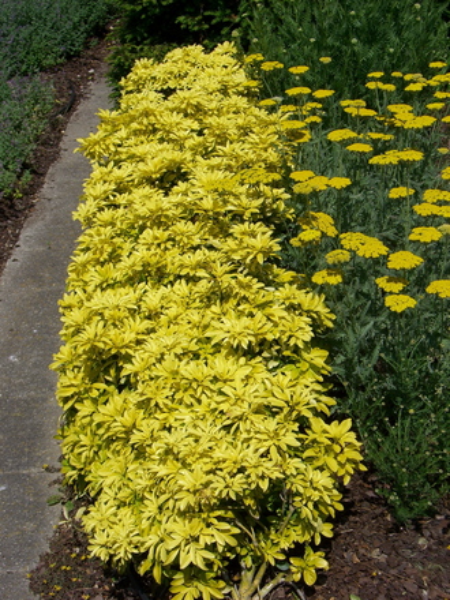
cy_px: 300
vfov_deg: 29.4
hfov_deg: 22.3
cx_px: 225
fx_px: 1144
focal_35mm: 66
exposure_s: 1/800
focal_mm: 10.7
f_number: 5.8
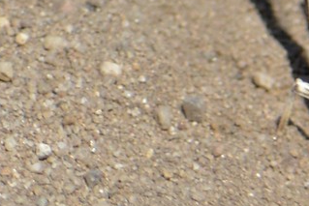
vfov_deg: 1.0
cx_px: 341
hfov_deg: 1.5
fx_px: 11609
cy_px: 62
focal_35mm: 1352
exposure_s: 1/250
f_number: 8
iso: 100
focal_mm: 300
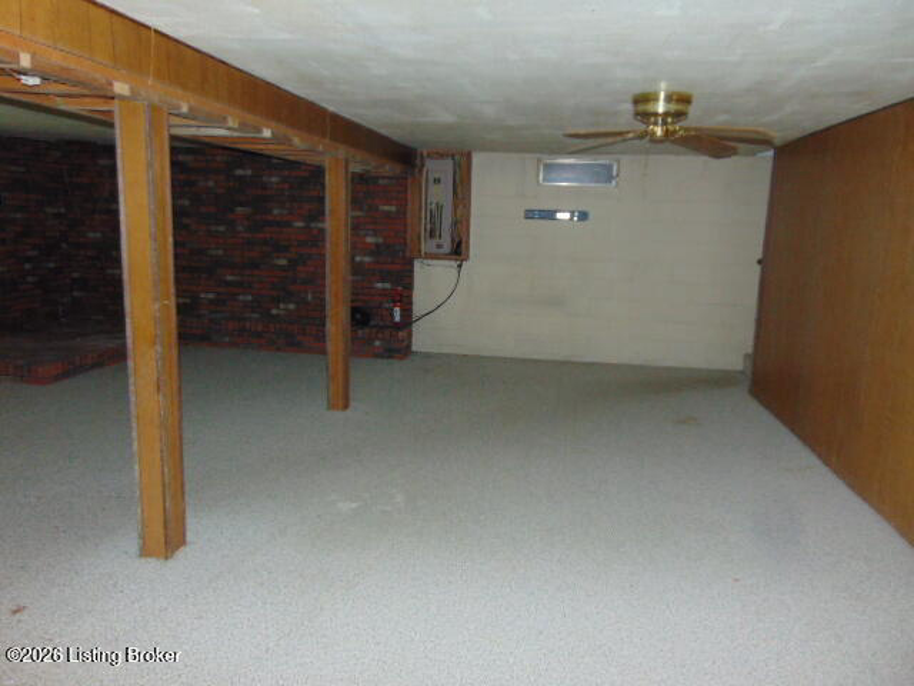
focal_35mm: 25
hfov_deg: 69.4
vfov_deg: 54.9
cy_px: 343
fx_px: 660
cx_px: 457
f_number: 3
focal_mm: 4.5
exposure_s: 1/30
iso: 200
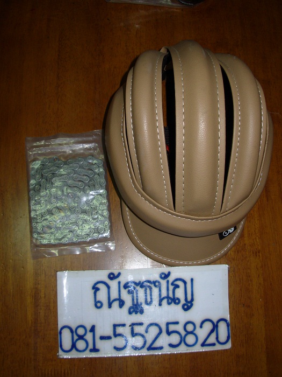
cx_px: 141
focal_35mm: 38
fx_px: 413
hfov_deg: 37.7
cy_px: 188
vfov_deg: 49.0
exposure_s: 1/32
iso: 50
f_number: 2.9
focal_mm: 6.3
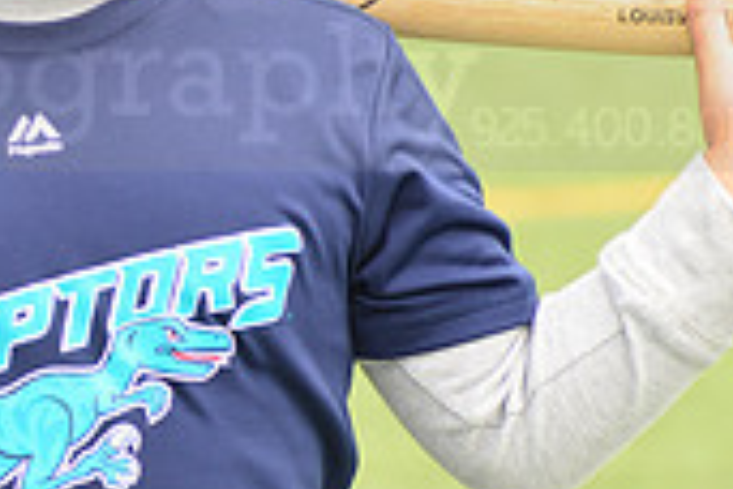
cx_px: -47
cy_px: 45
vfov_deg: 2.2
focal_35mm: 628
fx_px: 12786
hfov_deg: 3.3
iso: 250
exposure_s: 1/200
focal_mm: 185
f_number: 8
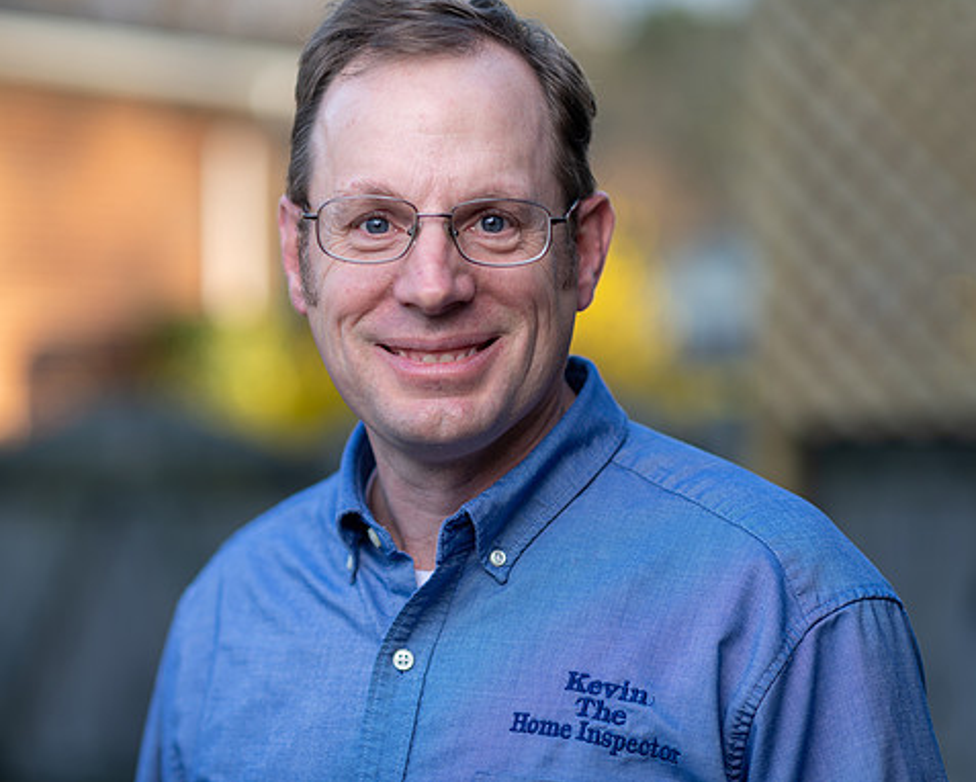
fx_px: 2803
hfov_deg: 19.7
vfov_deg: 15.9
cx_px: 430
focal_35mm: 97
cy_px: 390
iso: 64
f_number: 2.2
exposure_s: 1/200
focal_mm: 85
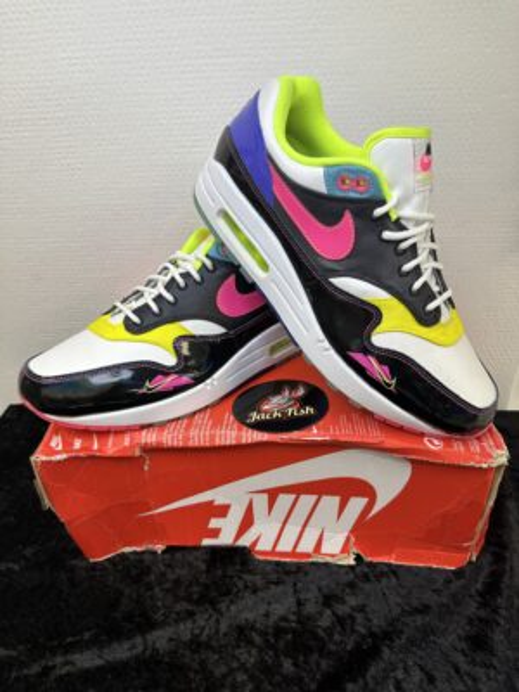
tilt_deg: -31.7
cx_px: 260
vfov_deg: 71.6
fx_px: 480
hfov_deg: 56.8
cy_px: 346
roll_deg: +1.7
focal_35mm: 24
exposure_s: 1/100
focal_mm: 6.86
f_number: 1.78
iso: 64
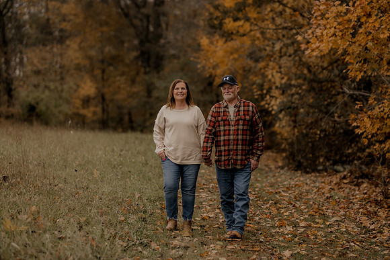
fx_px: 965
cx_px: 195
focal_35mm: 89
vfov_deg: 15.4
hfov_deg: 22.9
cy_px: 130
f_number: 1.8
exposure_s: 1/2500
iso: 250
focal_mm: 85
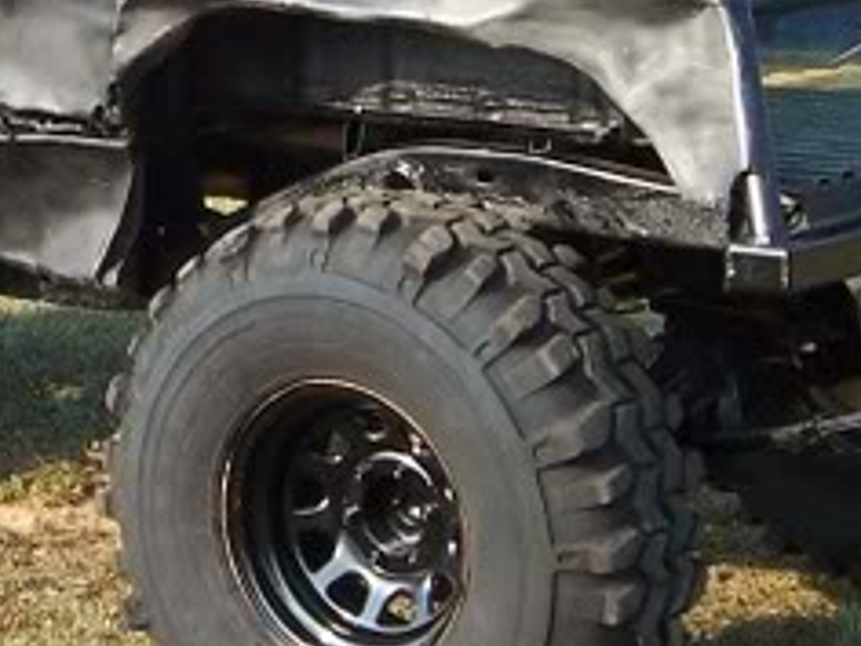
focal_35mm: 166
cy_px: -84
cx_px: 22
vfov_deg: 8.9
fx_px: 4129
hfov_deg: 11.8
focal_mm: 8.2
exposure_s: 1/250
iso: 80
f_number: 4
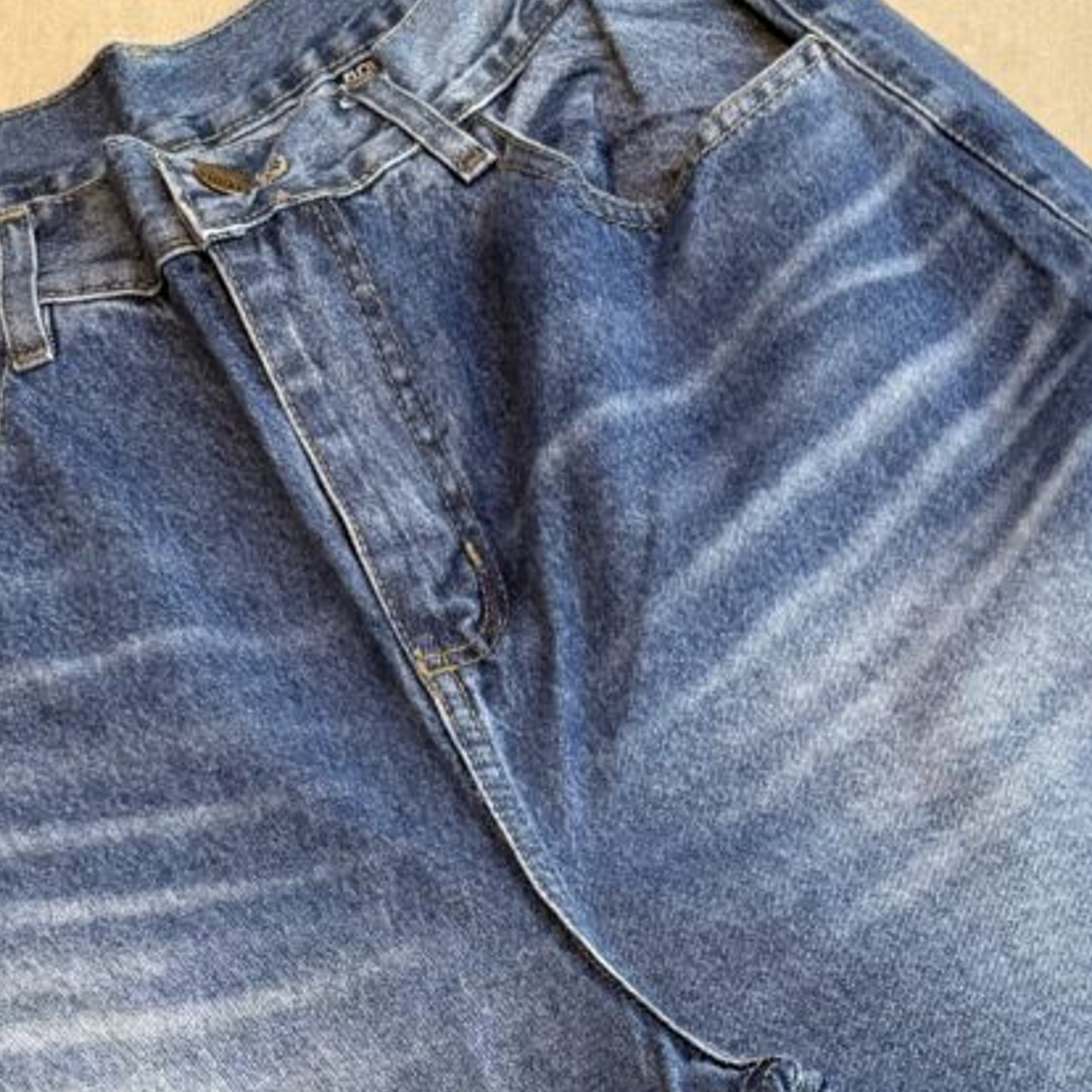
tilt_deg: -73.8
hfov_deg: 20.6
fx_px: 2927
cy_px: 1817
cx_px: 1029
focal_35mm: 82
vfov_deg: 17.9
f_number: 1.78
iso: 64
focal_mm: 6.76
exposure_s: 1/100
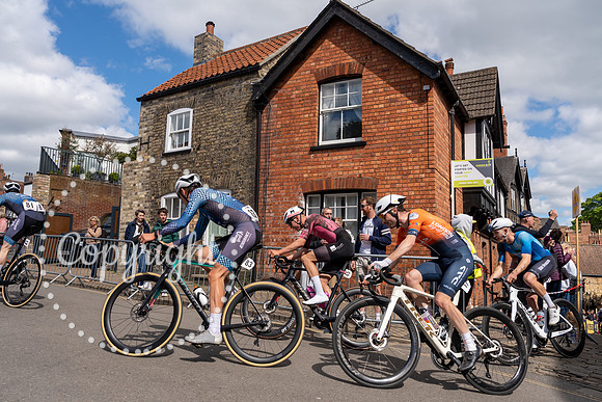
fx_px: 468
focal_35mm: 28
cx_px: 301
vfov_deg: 46.4
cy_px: 201
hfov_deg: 65.5
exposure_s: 1/1000
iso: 160
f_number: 5
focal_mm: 28
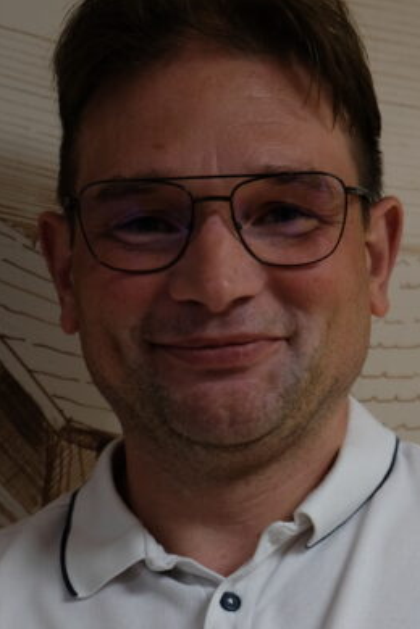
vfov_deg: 23.0
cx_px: 264
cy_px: 655
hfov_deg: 16.2
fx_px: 1470
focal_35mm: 84
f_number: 3.2
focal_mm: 21.4
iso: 250
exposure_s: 1/42
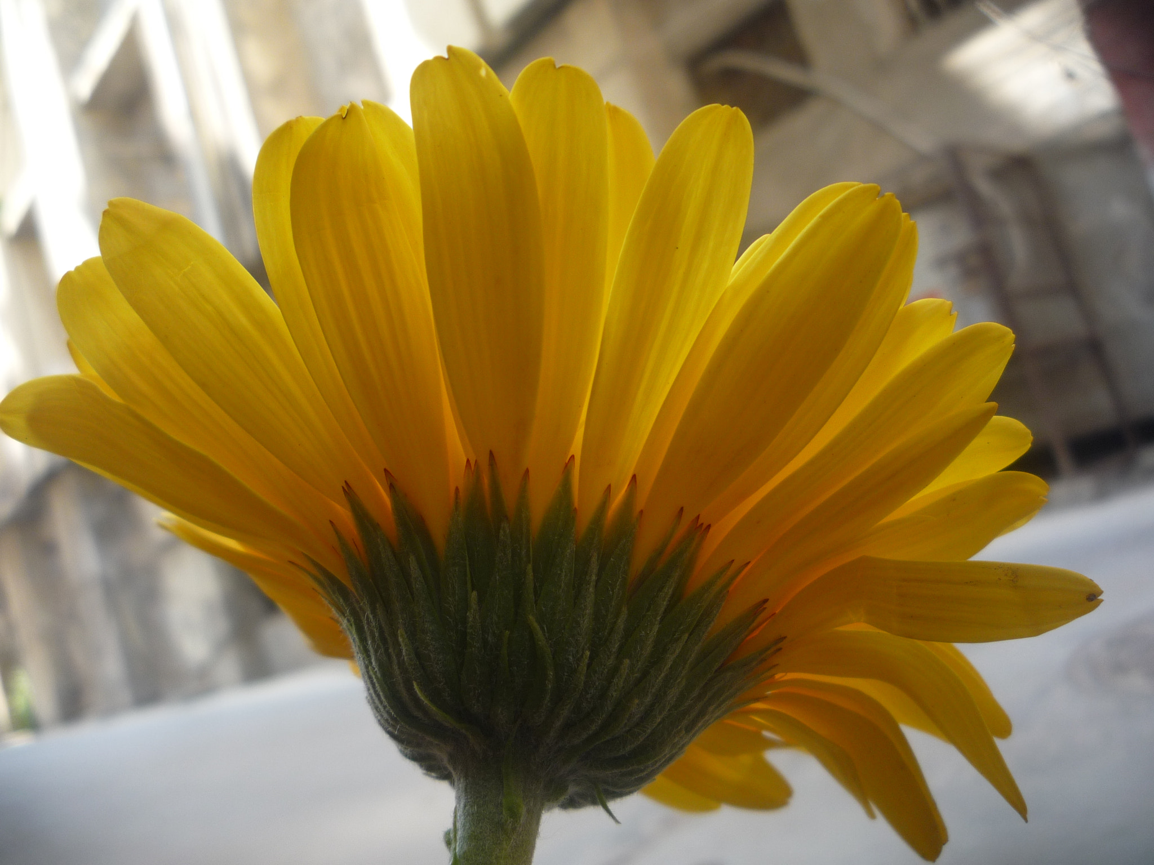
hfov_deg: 60.0
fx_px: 1000
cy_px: 432
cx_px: 577
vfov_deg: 46.8
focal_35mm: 30
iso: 100
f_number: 3.3
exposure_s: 1/80
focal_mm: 5.2
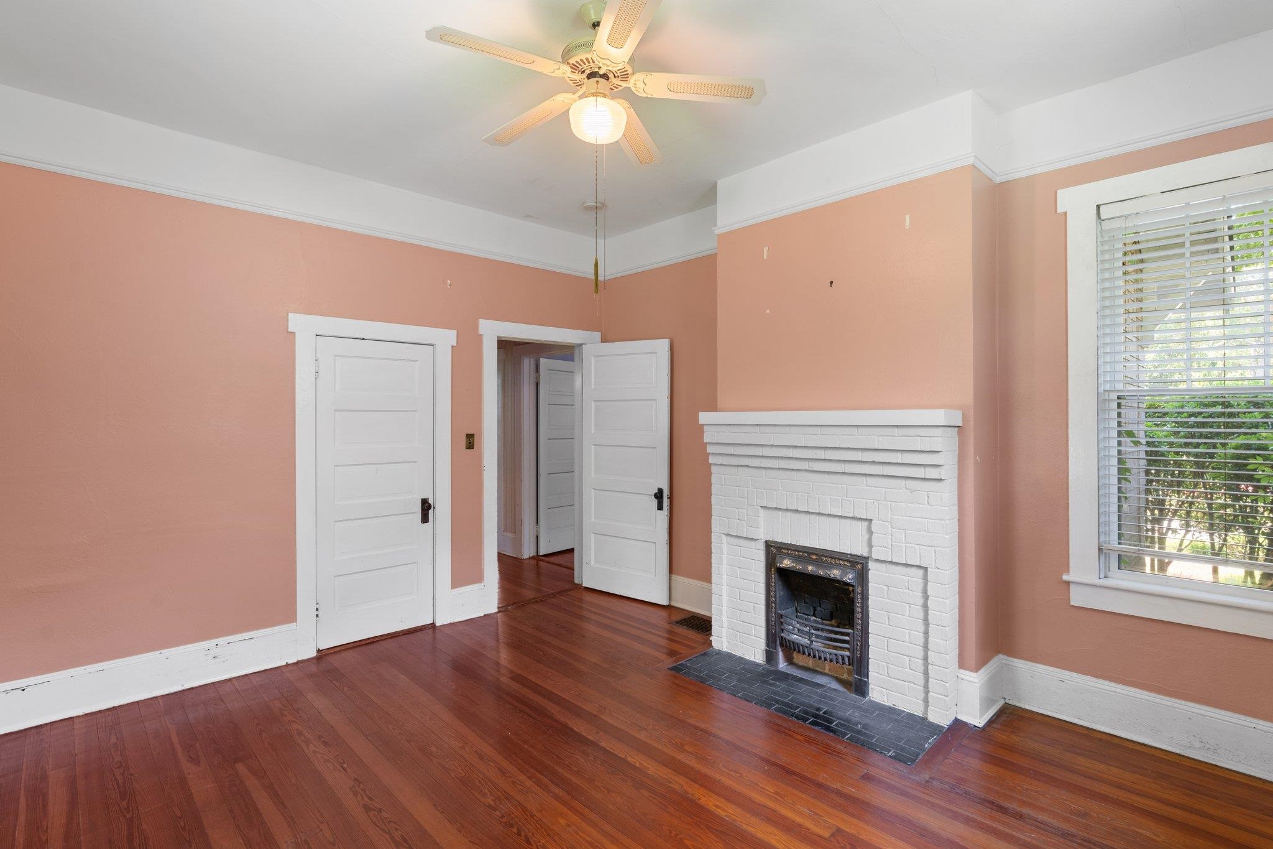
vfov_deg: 73.7
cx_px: 636
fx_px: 566
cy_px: 424
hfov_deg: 96.7
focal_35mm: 16
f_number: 9
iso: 250
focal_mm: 16
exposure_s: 2.5
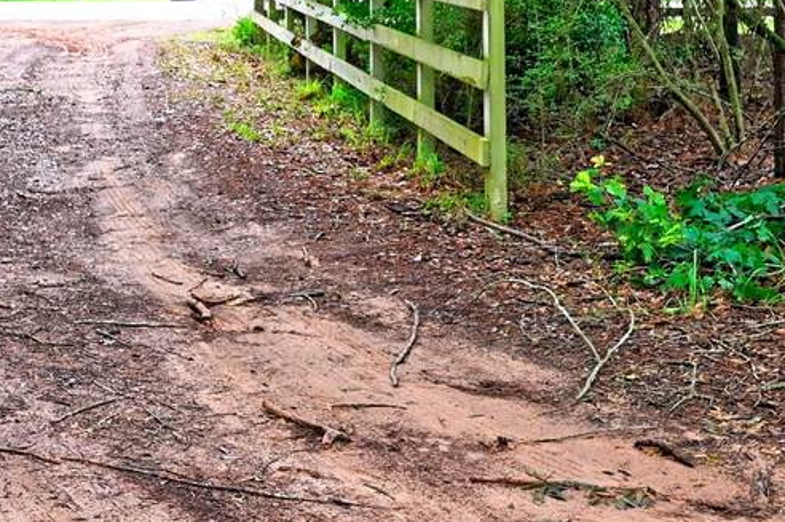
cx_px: 377
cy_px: -60
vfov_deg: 16.9
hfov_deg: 26.0
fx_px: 1699
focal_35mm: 78
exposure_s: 1/20
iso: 400
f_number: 8
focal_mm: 30
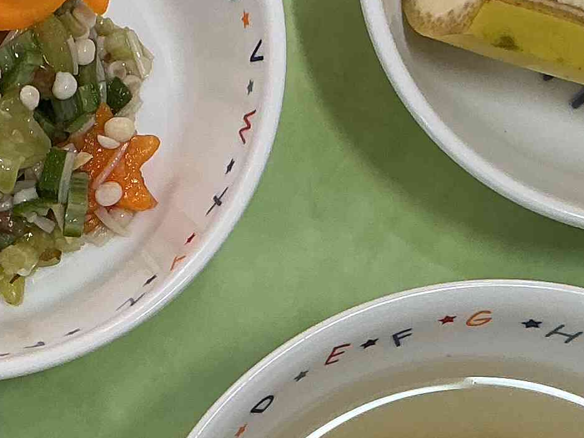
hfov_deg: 15.4
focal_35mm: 125
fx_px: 2110
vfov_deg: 11.8
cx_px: -56
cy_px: 427
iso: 40
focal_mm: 3
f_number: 1.8
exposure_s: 1/50
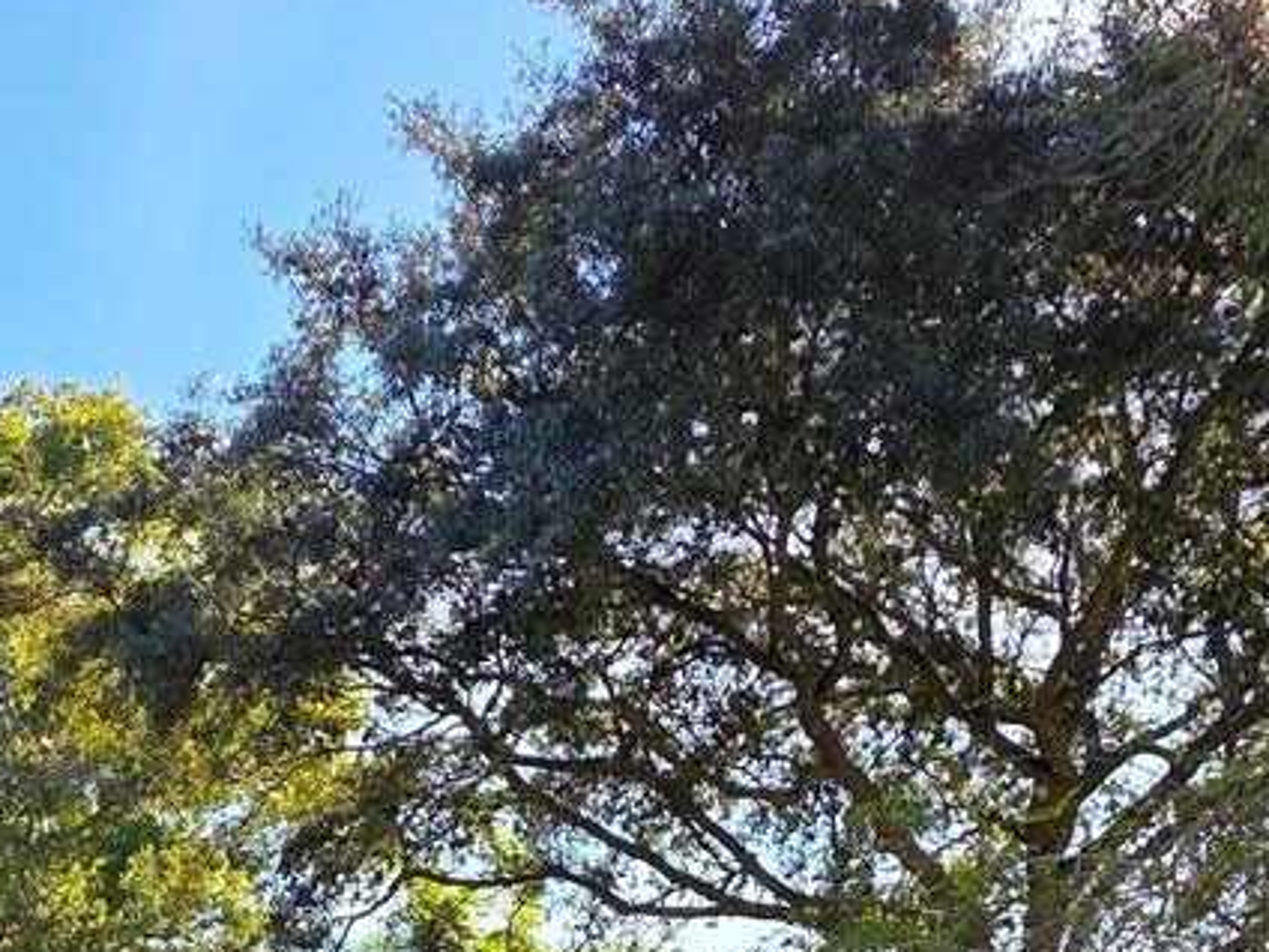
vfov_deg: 24.2
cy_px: 1377
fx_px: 1796
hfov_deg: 36.6
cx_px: 144
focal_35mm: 49
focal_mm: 2.2
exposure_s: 1/692
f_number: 1.9
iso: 40
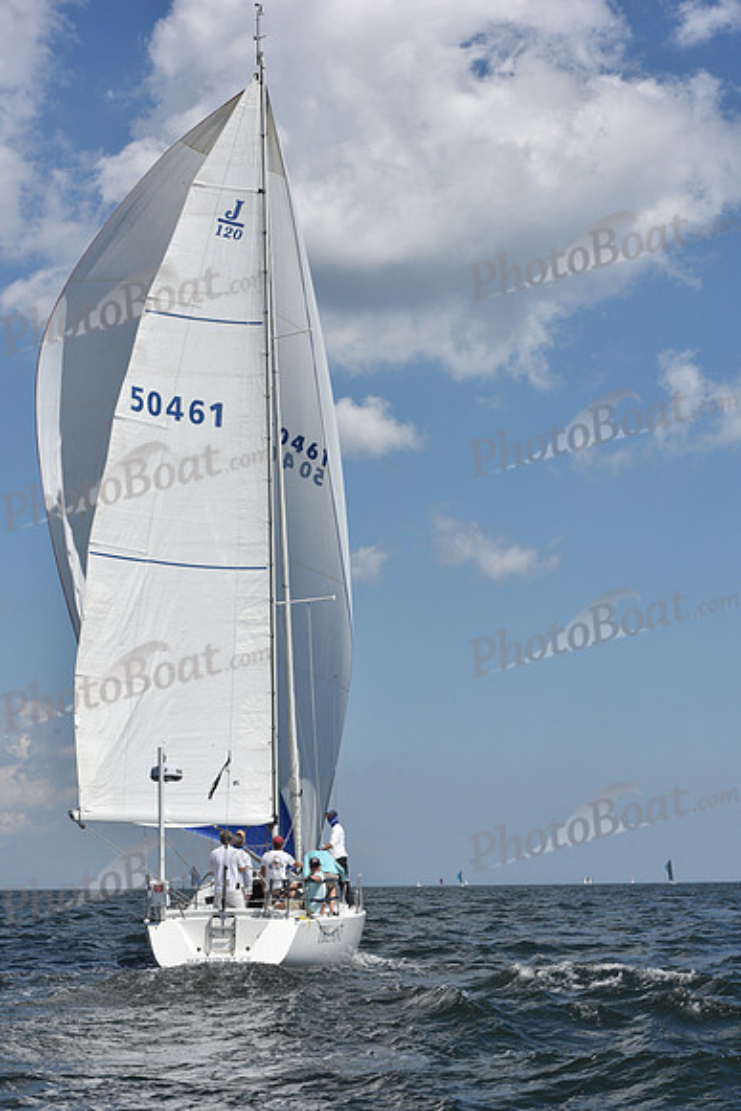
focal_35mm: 70
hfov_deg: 19.5
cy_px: 556
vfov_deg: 28.8
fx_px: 2160
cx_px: 370
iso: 320
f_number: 11
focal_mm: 70
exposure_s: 1/1250
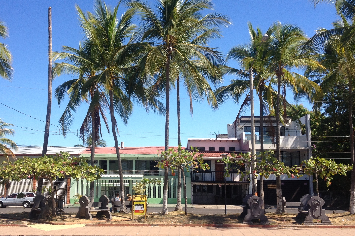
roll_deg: +0.4
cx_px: 158
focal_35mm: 48
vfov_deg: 28.1
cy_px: 125
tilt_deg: +4.8
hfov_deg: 41.1
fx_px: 473
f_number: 2.4
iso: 50
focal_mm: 4.28
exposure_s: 1/1346
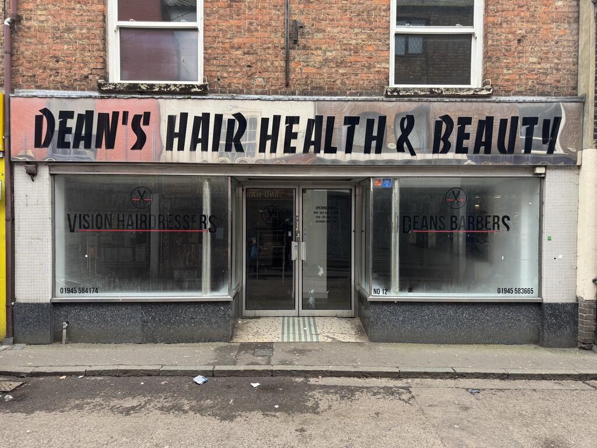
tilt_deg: -0.4
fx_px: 414
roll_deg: +0.1
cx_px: 298
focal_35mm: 24
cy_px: 224
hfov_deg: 71.6
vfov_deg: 56.8
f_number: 1.78
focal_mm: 6.76
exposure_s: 1/121
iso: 160
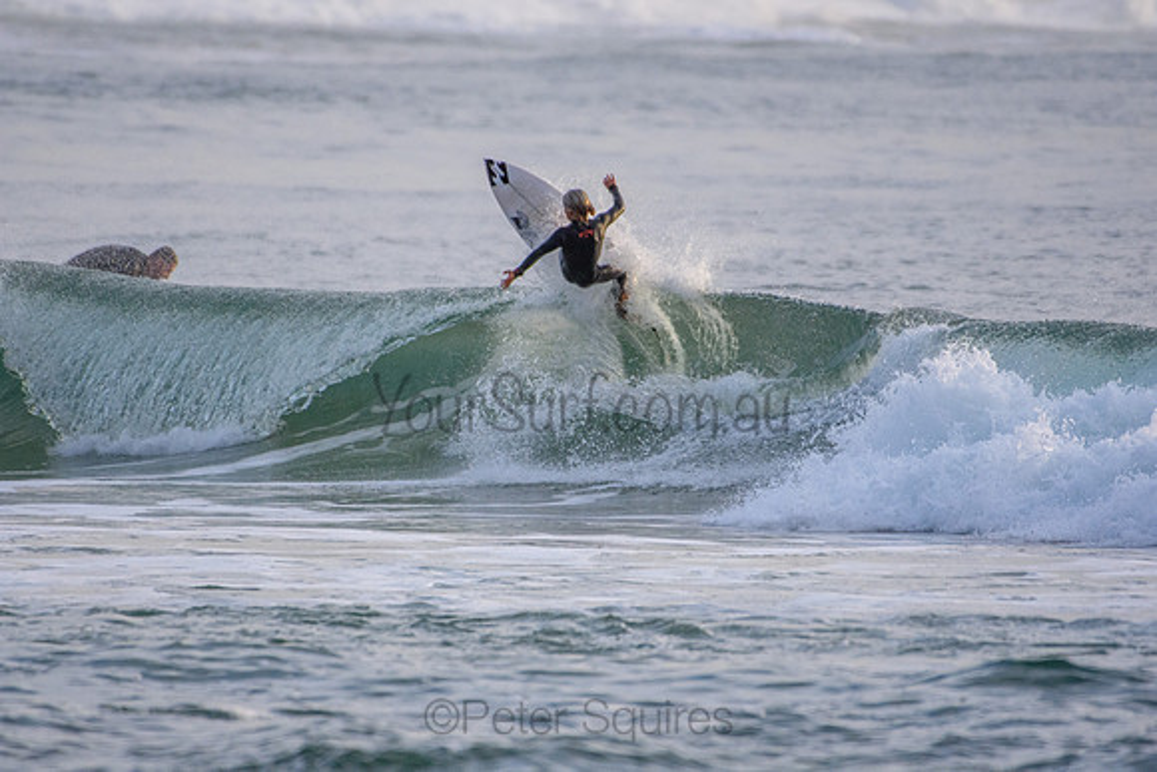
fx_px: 24109
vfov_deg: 1.8
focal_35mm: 750
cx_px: 578
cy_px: 386
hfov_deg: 2.7
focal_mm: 500
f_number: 5.6
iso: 800
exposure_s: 1/2000
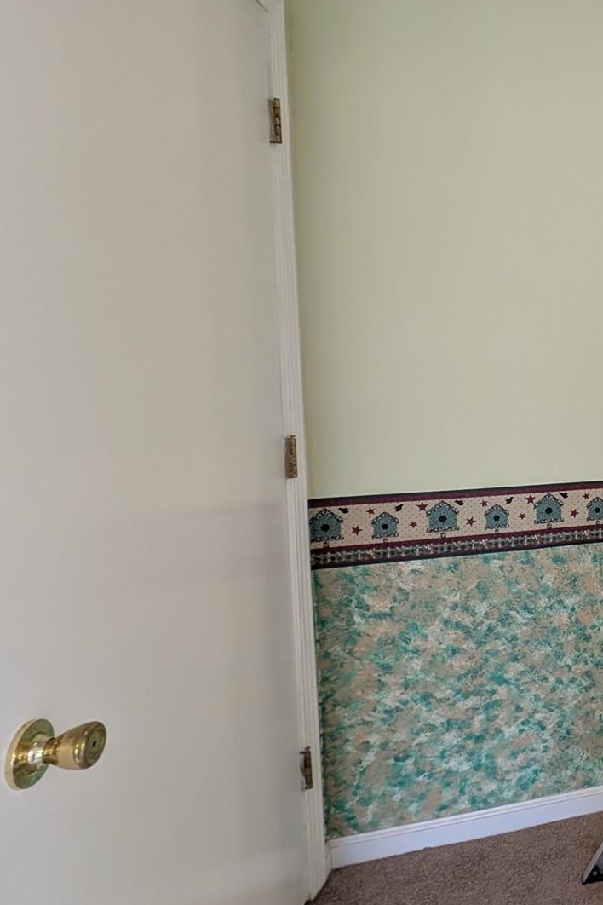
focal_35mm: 24
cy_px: 376
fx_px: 603
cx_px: 768
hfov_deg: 36.5
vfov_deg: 73.2
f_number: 1.95
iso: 297
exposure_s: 1/23.8
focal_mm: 2.23
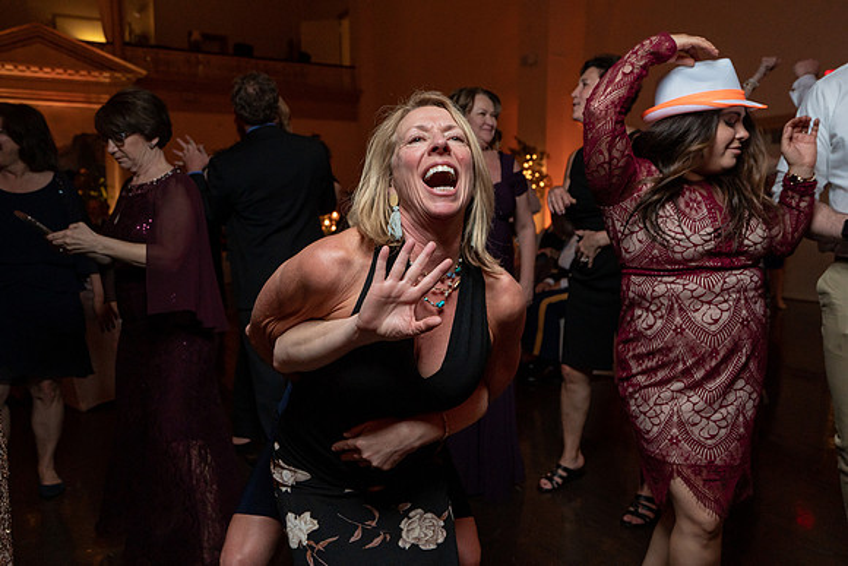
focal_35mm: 28
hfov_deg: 65.8
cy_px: 278
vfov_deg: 46.7
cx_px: 425
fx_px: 655
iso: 2000
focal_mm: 27
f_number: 4
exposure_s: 1/200
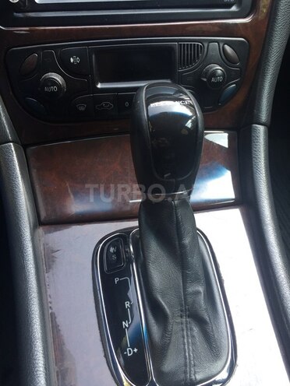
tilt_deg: -46.0
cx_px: 145
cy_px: 193
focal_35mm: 29
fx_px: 324
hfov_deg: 48.2
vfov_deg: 61.7
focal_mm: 4.15
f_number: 2.2
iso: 32
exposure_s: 1/50
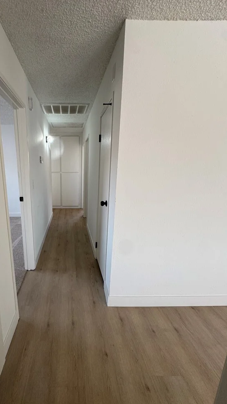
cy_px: 207
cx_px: 71
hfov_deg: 64.9
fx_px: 171
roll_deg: +0.9
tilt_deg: -15.0
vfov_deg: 99.4
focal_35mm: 16
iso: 100
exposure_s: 1/120
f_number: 2.2
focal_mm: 2.22
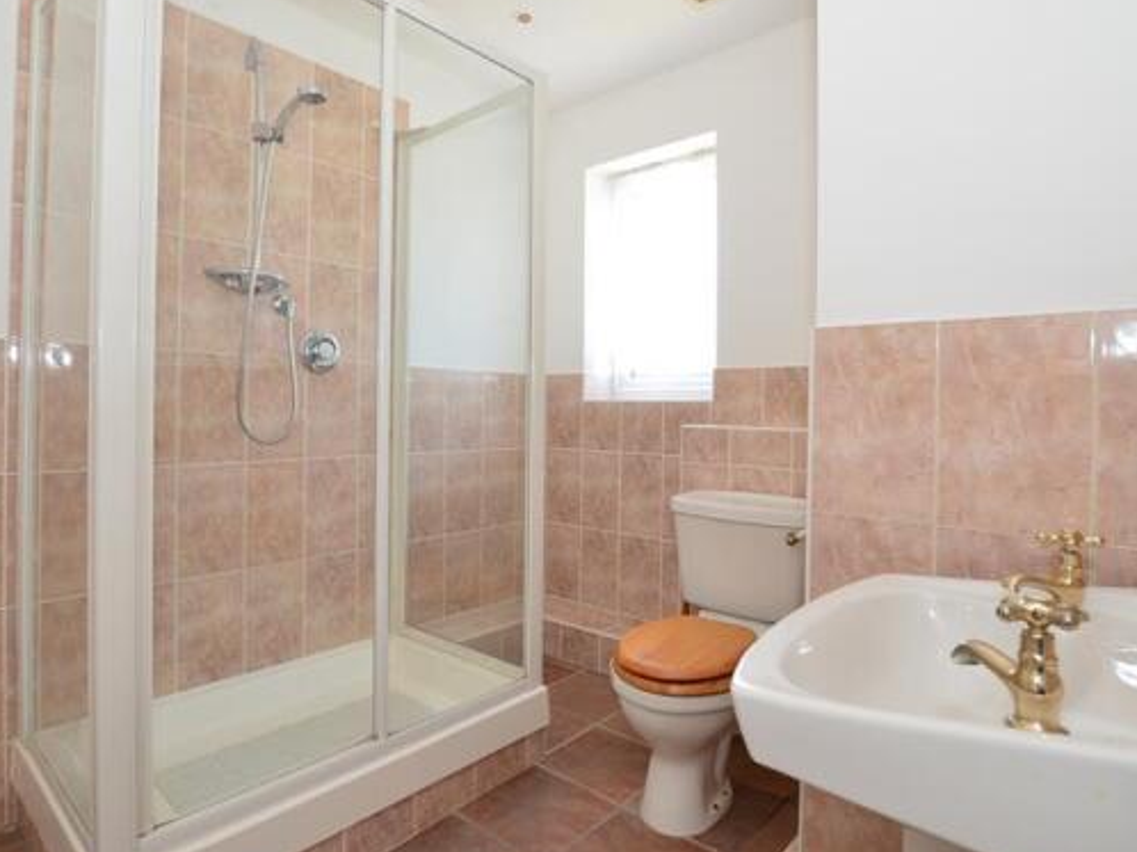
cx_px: 516
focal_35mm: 19
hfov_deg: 84.5
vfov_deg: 68.5
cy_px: 389
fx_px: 624
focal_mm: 10
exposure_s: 1/13
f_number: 7.1
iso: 400
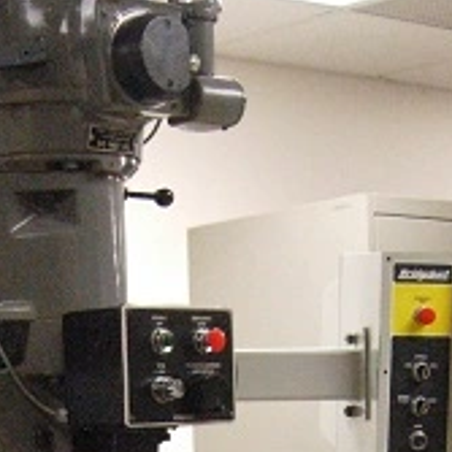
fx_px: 1684
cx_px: 57
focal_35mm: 114
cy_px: 731
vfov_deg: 14.1
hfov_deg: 15.1
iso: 400
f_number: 2.7
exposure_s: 1/121
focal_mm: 7.5
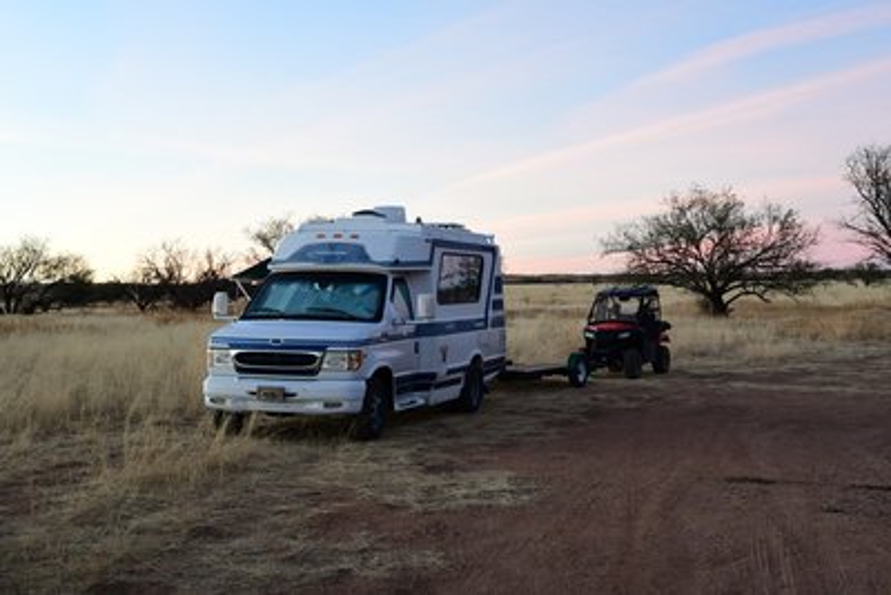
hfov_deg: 42.3
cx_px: 446
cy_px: 298
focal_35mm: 46
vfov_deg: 29.0
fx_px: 1151
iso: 800
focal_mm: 31
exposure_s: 1/40
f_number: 5.6
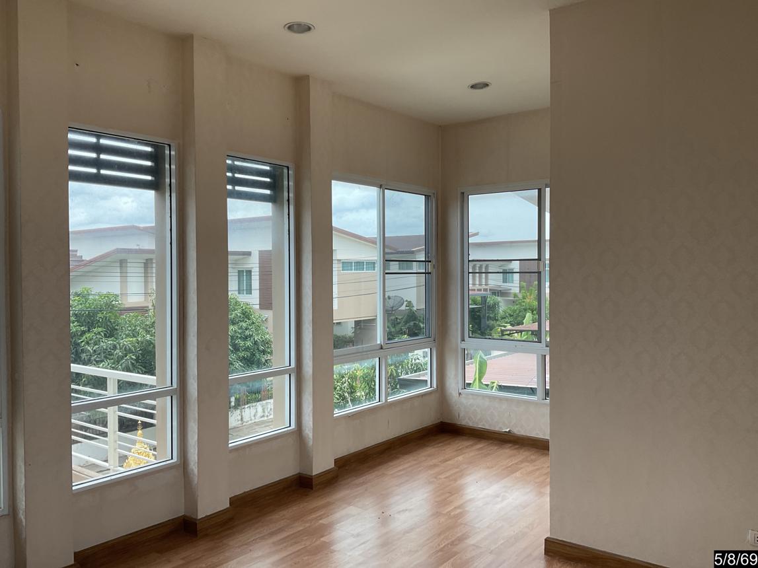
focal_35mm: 29
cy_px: 284
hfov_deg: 61.7
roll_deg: +1.5
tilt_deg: +3.2
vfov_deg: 48.2
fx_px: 635
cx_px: 379
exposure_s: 1/422
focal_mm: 3
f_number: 1.8
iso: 16
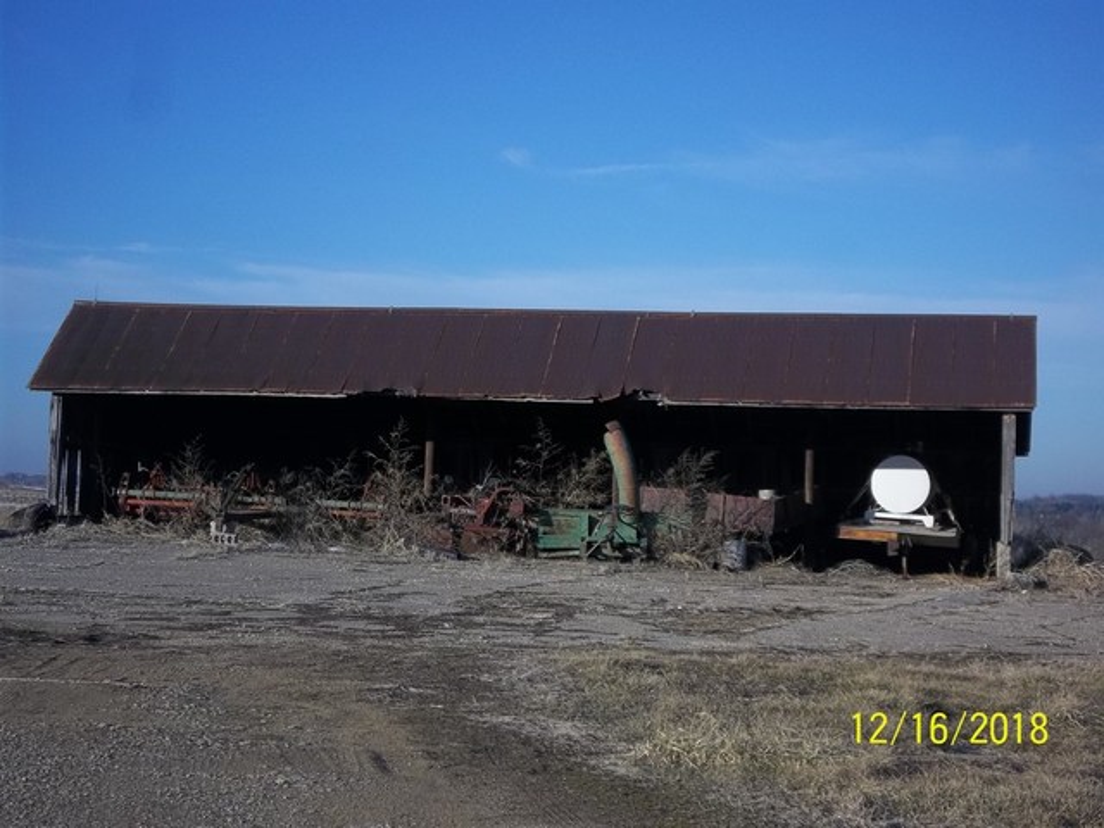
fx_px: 2743
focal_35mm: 86
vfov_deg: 17.2
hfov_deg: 22.8
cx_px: 552
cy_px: 414
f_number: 4.3
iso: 80
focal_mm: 15.4
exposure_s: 1/640
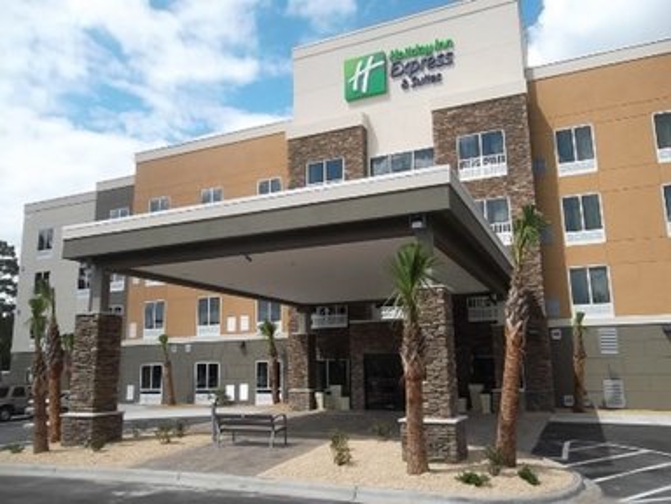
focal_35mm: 27
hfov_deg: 65.3
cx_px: 336
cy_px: 252
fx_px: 523
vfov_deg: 51.4
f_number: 3.5
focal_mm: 4.9
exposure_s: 1/600
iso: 80
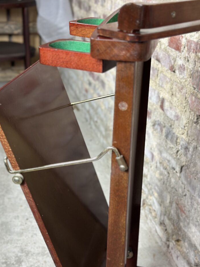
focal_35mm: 53
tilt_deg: -25.9
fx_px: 408
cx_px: 95
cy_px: 145
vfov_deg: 36.1
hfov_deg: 27.5
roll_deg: -3.2
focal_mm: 6.86
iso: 250
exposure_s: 1/50
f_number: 1.78
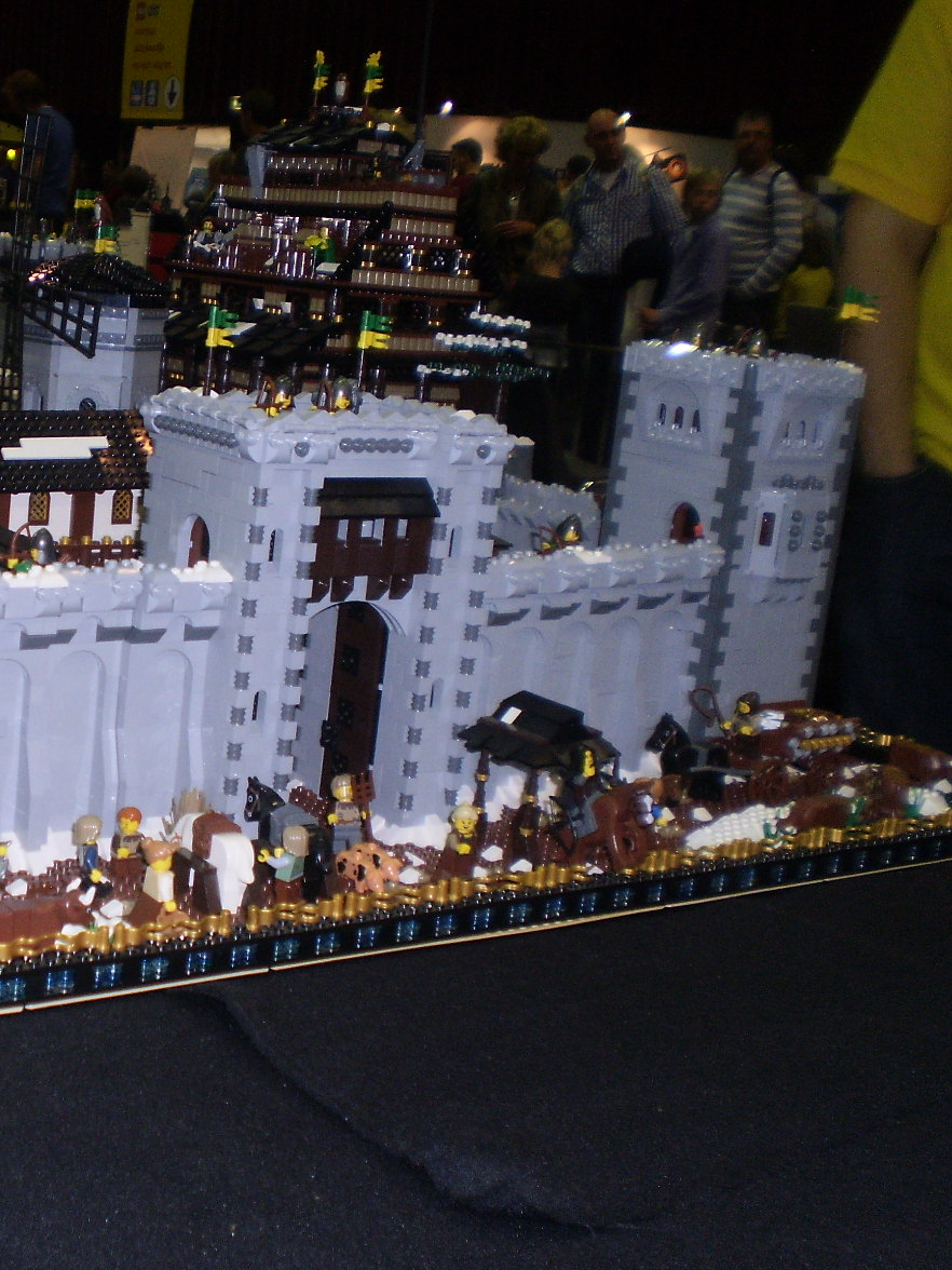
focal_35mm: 49
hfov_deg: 28.5
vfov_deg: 38.9
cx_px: 95
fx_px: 1797
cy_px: 647
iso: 125
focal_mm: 6.3
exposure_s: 1/30
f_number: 3.1
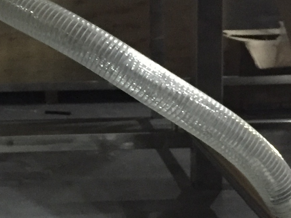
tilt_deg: -6.4
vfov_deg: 13.8
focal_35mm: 107
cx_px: 22
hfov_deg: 18.1
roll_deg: +0.8
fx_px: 899
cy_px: 50
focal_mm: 4.15
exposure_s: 1/17
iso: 640
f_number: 2.2
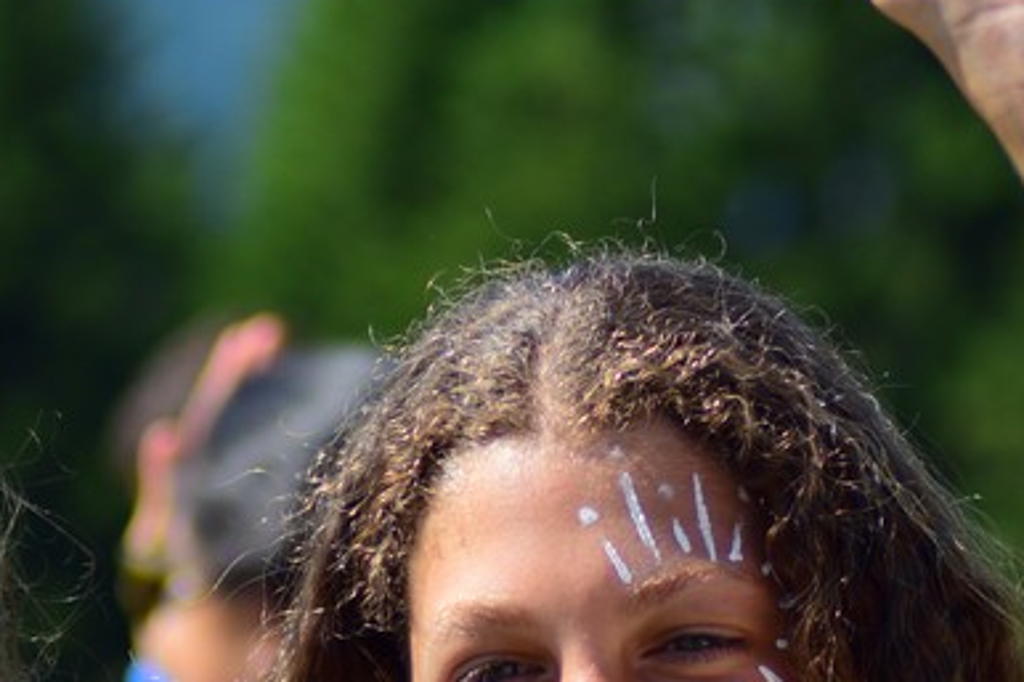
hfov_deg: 4.7
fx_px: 12453
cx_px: 647
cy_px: 784
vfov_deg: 3.1
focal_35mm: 438
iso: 200
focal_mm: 110
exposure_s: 1/1250
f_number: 4.2
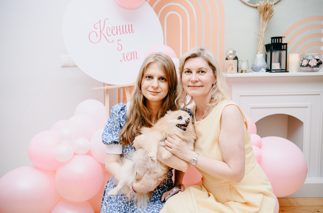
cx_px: 164
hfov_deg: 53.7
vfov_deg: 36.9
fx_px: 319
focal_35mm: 36
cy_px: 104
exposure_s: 1/160
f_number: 3.5
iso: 200
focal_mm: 34
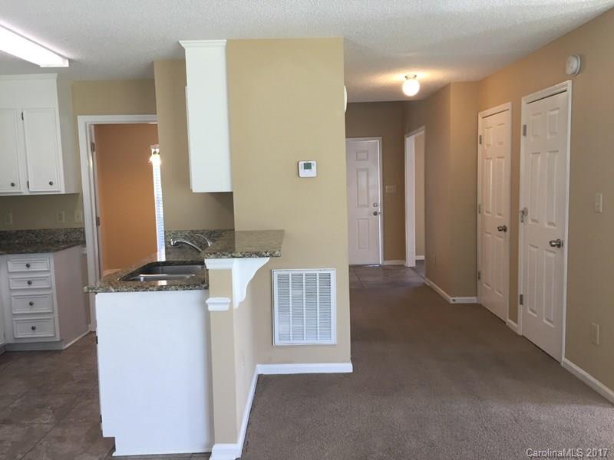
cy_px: 230
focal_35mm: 29
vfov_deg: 48.2
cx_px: 307
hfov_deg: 61.7
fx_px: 514
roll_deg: +1.4
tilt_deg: -5.2
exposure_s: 1/30
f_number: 2.2
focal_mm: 4.15
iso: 40
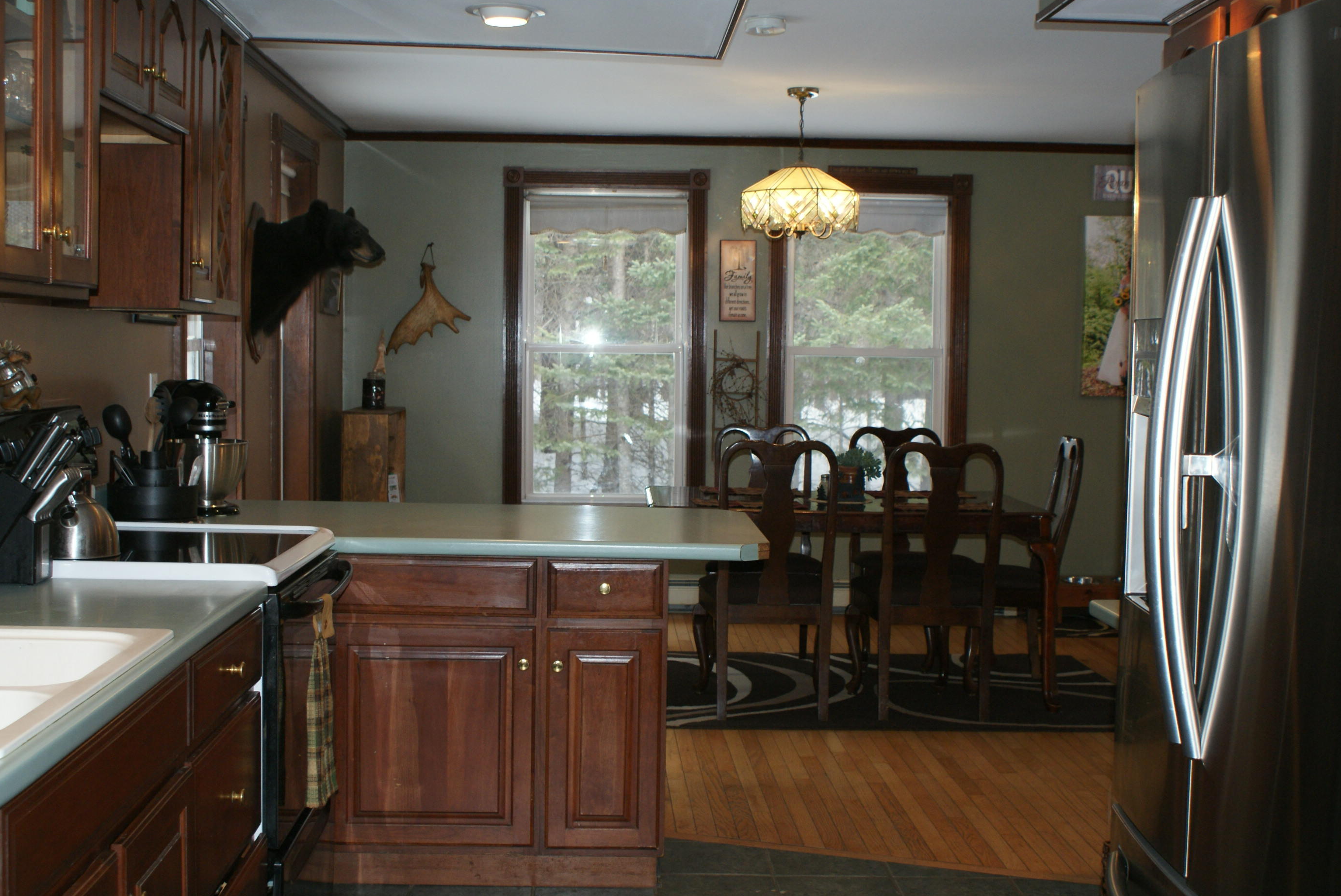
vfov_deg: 30.6
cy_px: 432
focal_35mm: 44
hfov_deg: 44.5
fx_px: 1640
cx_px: 654
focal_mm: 28
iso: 400
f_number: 5
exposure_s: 1/60
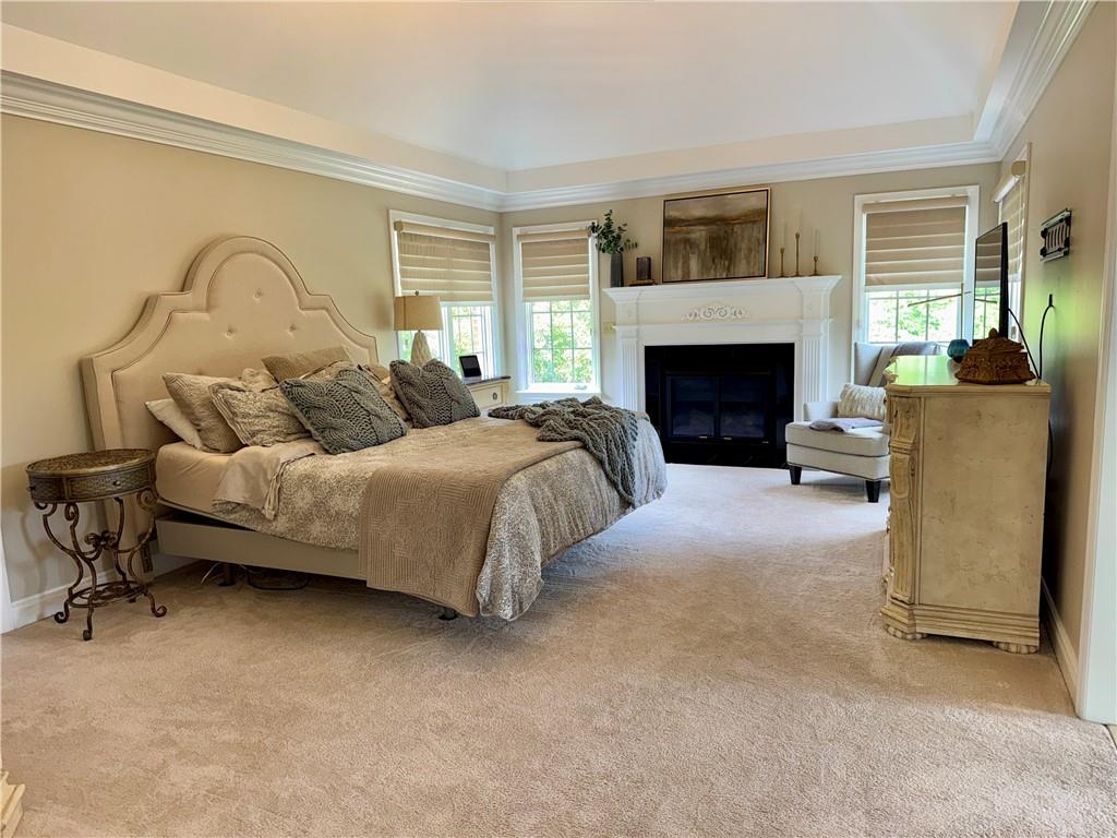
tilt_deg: -8.0
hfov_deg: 71.6
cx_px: 558
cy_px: 419
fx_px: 774
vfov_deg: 56.8
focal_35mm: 24
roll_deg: +1.8
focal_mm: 6.76
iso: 125
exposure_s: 1/120
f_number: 1.78
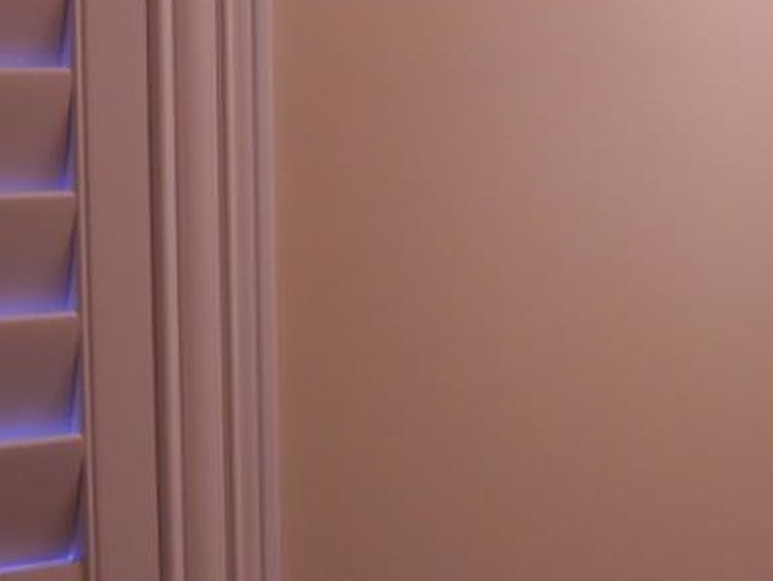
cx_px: 564
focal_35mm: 93
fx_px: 2077
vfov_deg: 15.9
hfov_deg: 20.9
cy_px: 261
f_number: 3.5
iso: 120
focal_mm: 6.3
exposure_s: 1/45
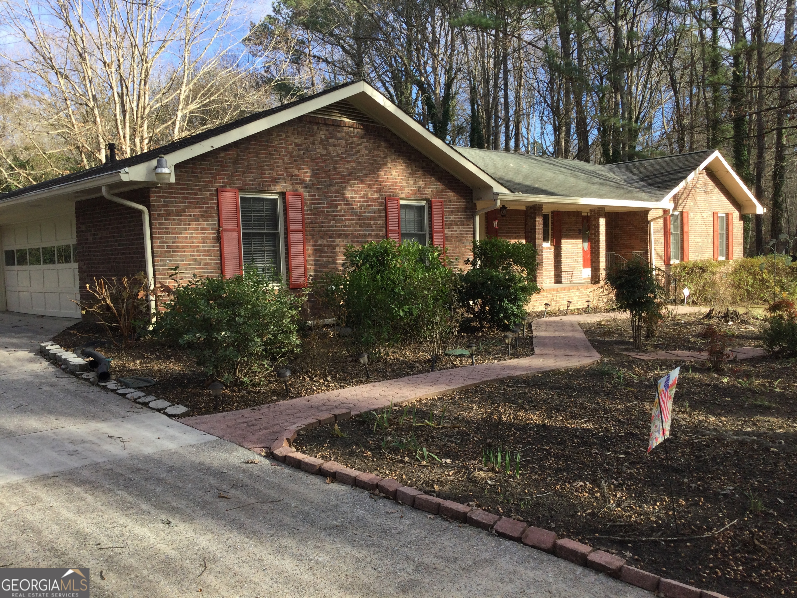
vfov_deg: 45.4
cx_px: 398
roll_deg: +1.5
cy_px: 299
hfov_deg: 58.4
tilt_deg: -6.6
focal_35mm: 31
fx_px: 714
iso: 25
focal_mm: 3.3
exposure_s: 1/354
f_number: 2.4
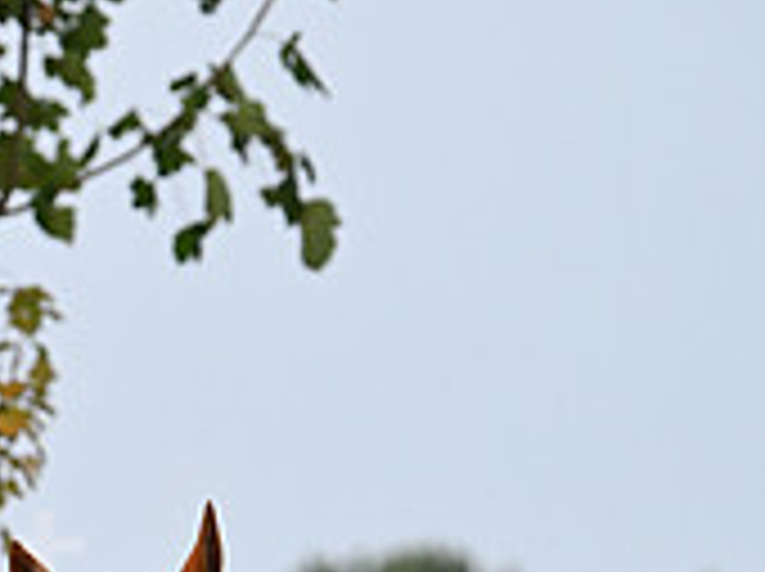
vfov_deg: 2.9
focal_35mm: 509
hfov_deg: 3.9
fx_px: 11233
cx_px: -189
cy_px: 867
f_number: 4
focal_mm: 155
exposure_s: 1/1000
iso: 1600
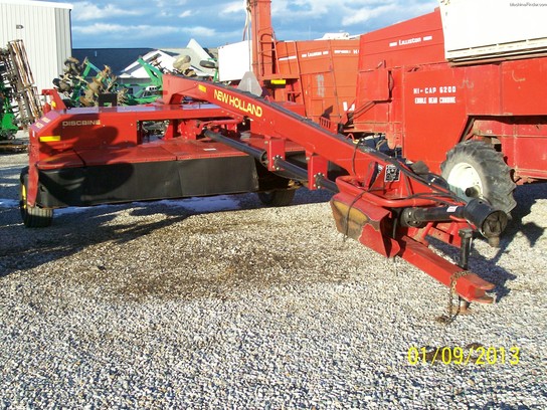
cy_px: 205
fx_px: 838
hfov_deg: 36.2
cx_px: 274
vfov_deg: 27.5
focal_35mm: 53
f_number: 3.2
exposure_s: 1/746
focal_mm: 8.7
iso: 80
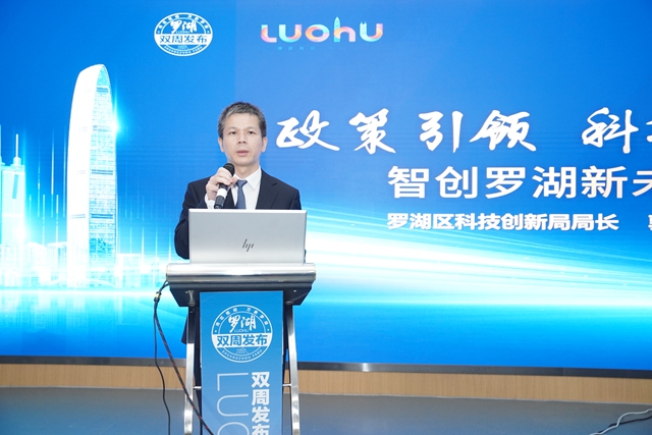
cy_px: 218
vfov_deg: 41.1
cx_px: 326
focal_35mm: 32
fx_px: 580
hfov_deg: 58.7
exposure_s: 1/125
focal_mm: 32
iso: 1600
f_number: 3.5
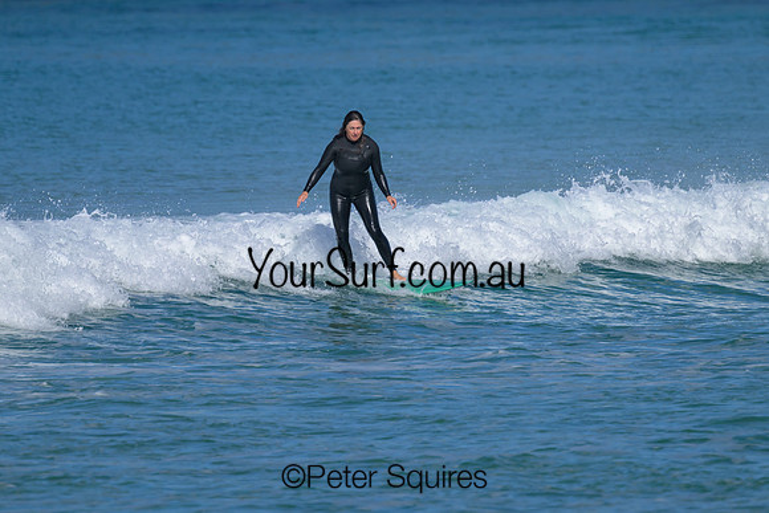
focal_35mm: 769
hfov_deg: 2.7
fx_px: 16429
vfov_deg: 1.8
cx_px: 369
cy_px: 168
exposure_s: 1/2000
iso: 320
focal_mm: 560
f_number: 8
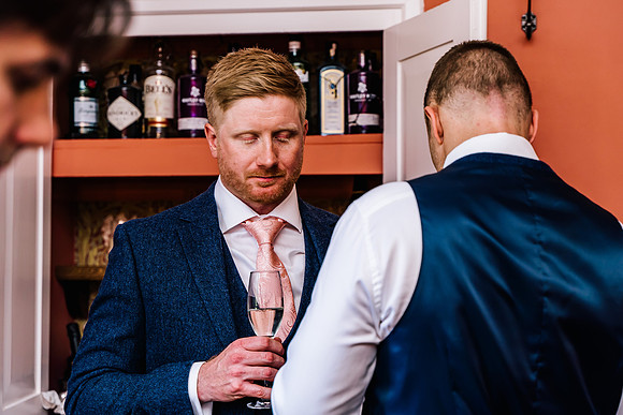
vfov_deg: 21.3
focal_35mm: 64
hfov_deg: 31.4
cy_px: 208
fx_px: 1108
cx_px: 312
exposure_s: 1/160
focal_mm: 62
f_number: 4
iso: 800
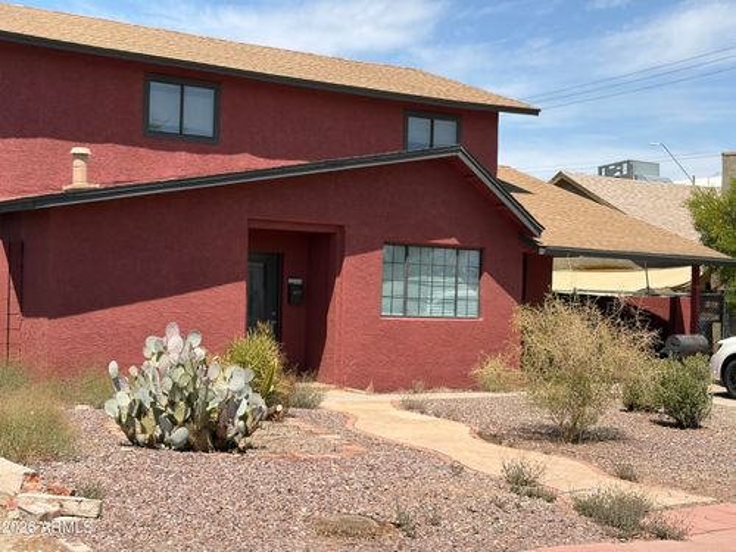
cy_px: 276
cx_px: 368
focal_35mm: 52
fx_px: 1106
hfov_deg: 36.8
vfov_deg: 28.0
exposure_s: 1/3125
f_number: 1.6
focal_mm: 5.96
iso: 40
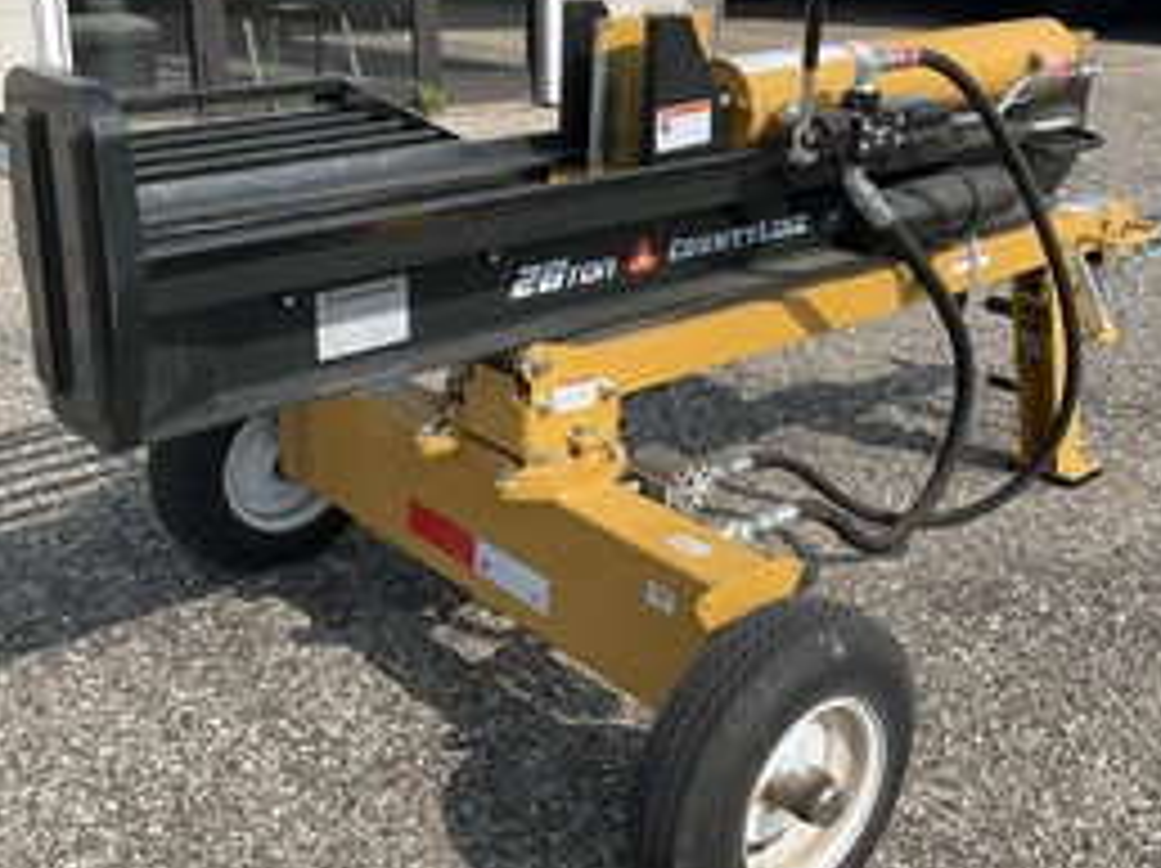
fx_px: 1508
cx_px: 603
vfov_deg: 32.1
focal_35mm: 45
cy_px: 391
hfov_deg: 42.1
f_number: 1.8
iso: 25
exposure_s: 1/1912
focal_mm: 3
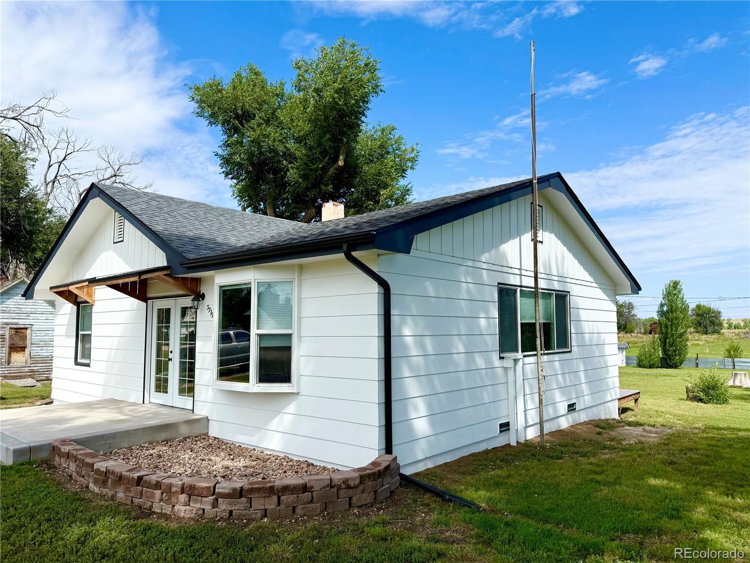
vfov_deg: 56.8
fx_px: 520
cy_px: 282
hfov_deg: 71.6
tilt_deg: +3.8
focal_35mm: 24
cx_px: 375
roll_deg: +1.1
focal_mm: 6.76
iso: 80
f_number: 1.78
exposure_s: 1/5319
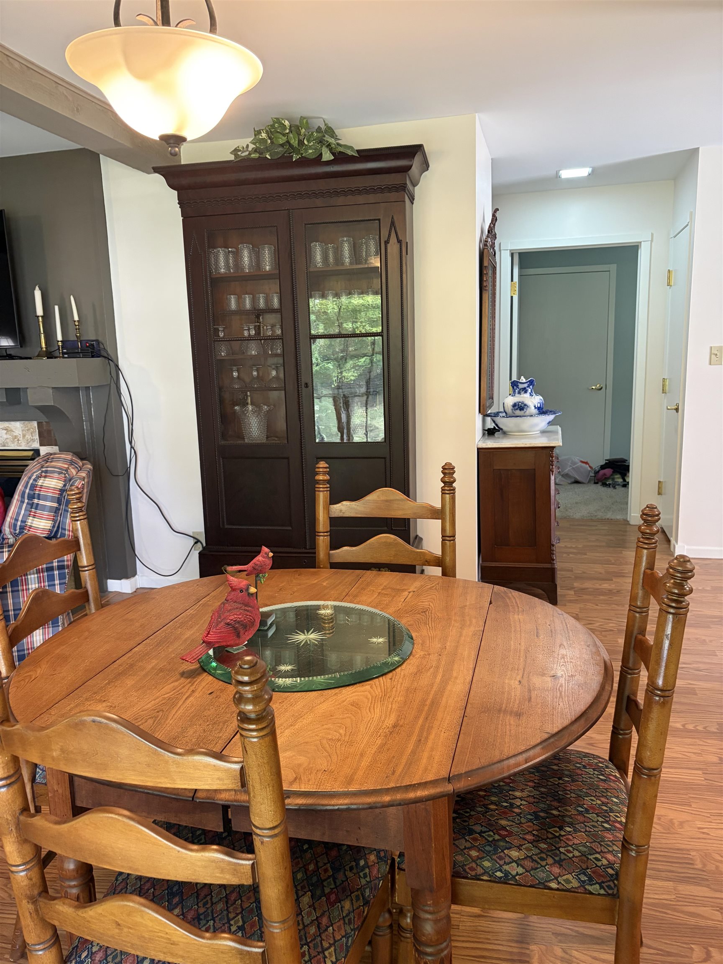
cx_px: 362
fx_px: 724
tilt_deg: -10.4
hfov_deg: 53.1
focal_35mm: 26
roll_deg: +1.9
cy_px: 482
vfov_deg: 67.3
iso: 250
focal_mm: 5.96
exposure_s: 1/60
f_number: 1.6
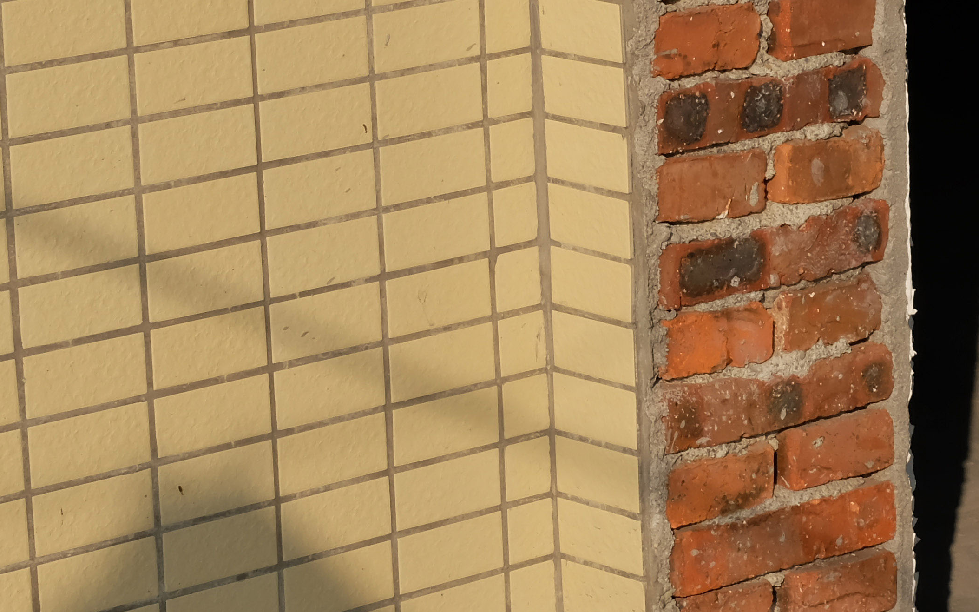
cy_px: 33
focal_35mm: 148
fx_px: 3949
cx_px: 1146
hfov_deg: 13.8
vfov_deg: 8.8
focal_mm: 34
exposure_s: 1/420
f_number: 13
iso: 400
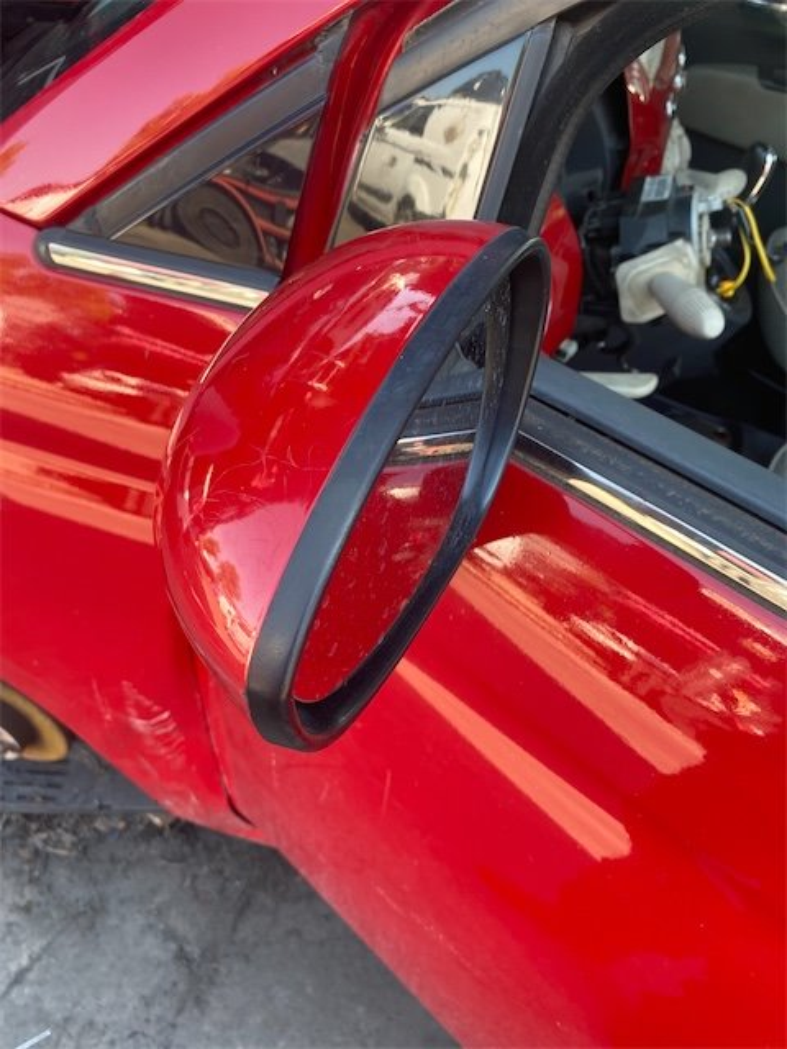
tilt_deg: -48.7
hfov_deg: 53.1
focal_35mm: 26
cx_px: 394
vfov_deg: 67.3
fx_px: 788
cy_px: 524
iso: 64
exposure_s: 1/121
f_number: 1.8
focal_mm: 4.25
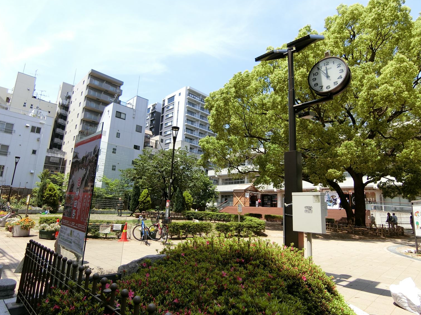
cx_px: 209
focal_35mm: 20
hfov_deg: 81.7
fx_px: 243
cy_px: 158
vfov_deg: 66.0
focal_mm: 4.06
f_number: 2.7
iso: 80
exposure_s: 1/800
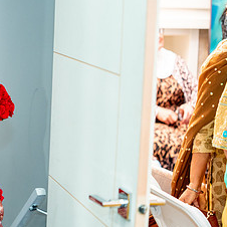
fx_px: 809
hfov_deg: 15.3
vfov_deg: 16.0
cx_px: -58
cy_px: 88
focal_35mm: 109
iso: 1250
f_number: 2
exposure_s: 1/200
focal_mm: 50
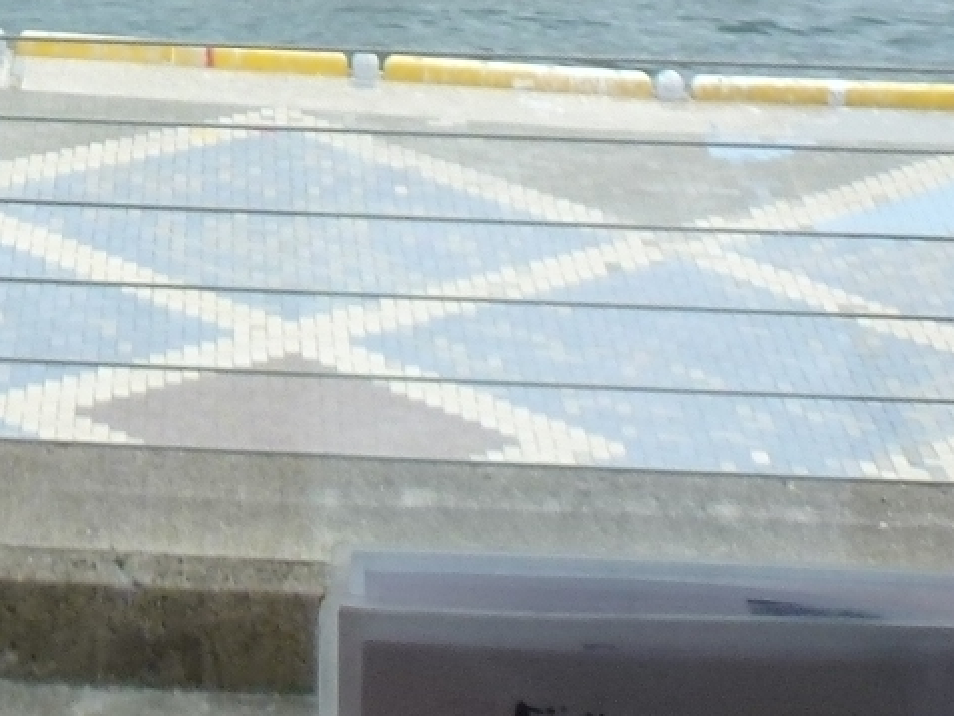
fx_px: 3913
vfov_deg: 9.7
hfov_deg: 13.4
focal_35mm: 142
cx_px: -271
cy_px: -744
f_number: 3.6
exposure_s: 1/400
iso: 100
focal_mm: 5.9
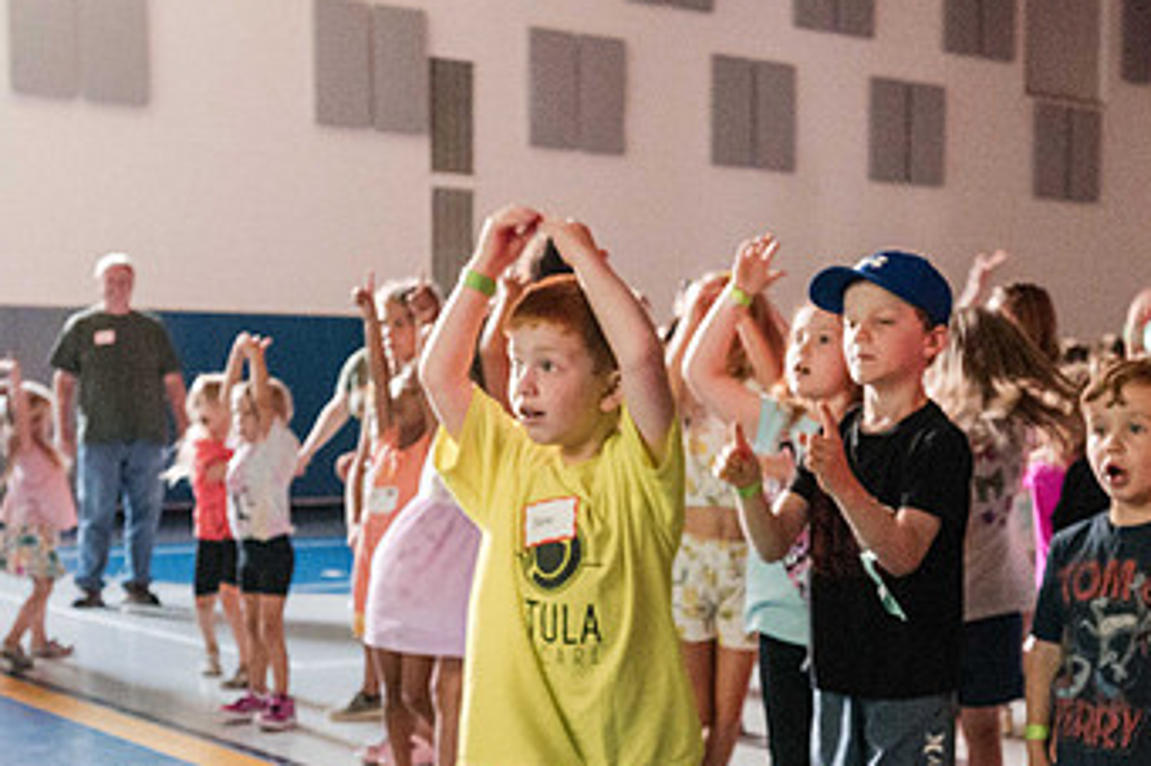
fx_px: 1789
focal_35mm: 56
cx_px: 577
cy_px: 621
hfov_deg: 35.7
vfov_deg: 23.8
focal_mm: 30
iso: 20000
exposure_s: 1/60
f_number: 4
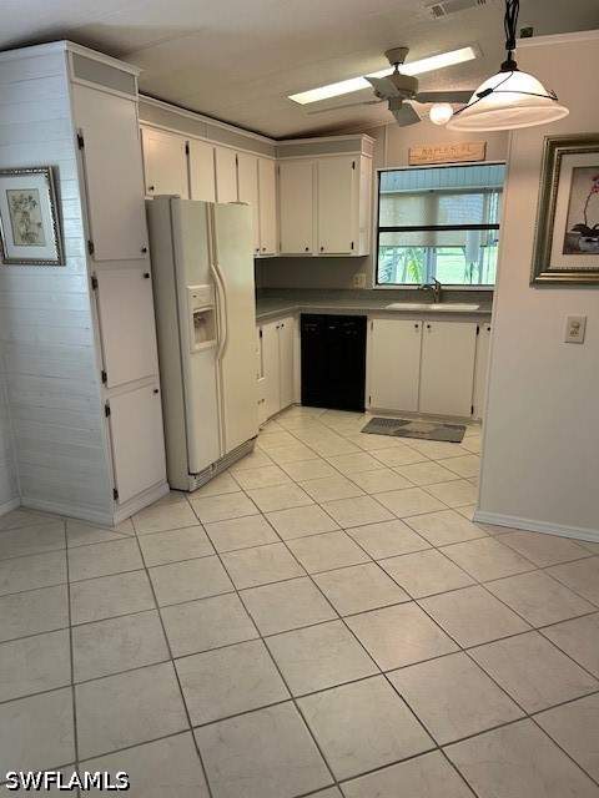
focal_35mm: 26
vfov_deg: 67.3
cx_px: 300
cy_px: 399
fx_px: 600
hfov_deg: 53.1
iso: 125
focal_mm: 5.7
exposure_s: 1/120
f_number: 1.5
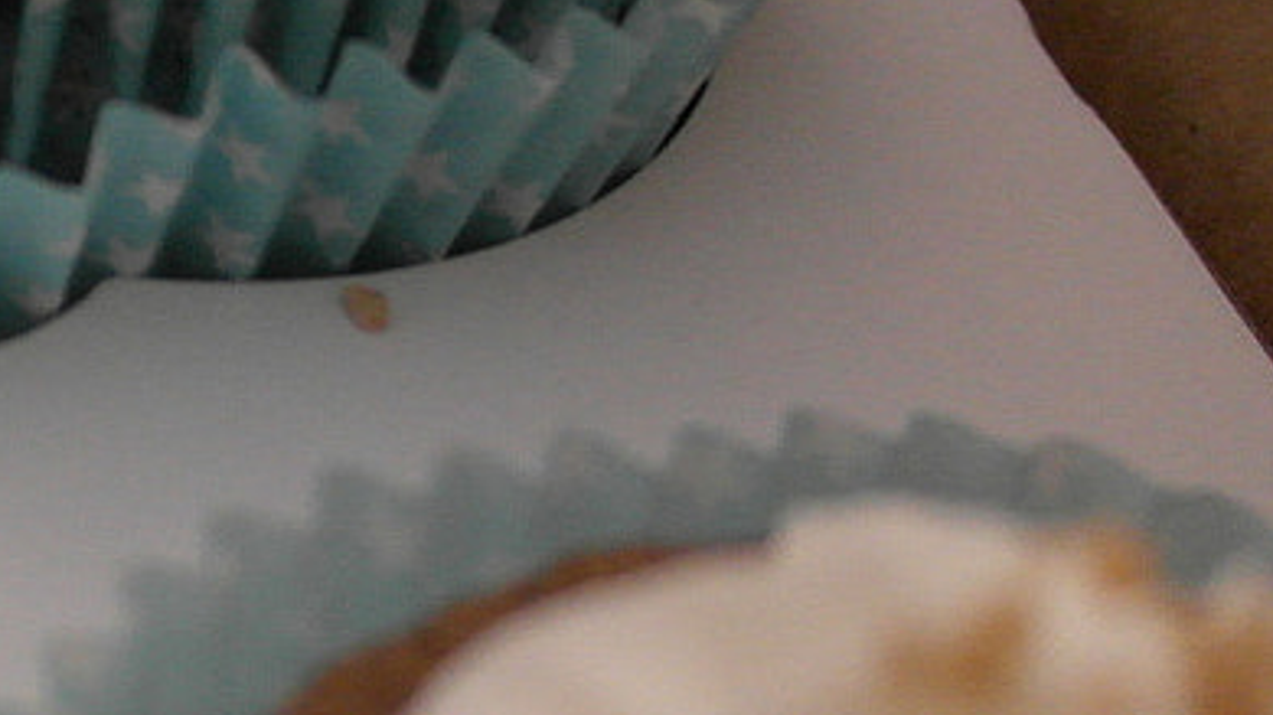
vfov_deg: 9.3
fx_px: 4353
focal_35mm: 129
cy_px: -160
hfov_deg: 14.8
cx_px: -904
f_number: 3.5
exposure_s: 1/20
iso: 800
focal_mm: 20
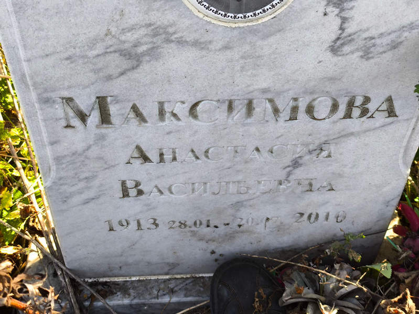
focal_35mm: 50
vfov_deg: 29.1
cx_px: 210
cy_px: 157
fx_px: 605
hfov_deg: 38.2
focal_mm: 4.71
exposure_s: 1/131
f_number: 1.7
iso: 50
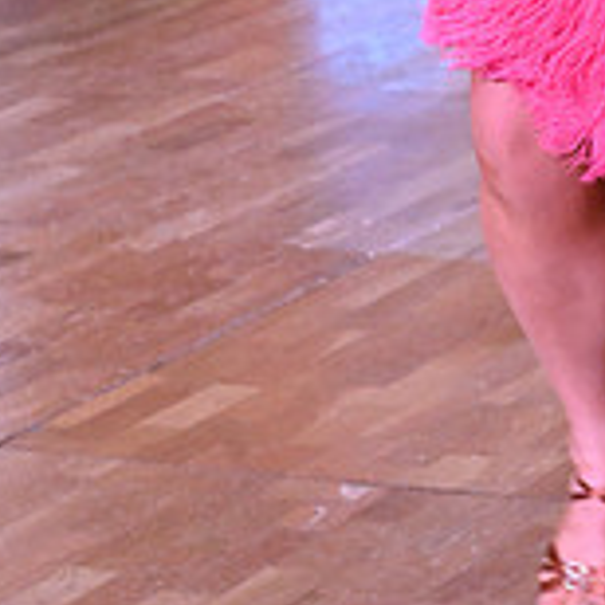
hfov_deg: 6.6
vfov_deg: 6.5
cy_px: -377
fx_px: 5200
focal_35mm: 263
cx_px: 729
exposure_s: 1/250
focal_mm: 82
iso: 5000
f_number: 7.1
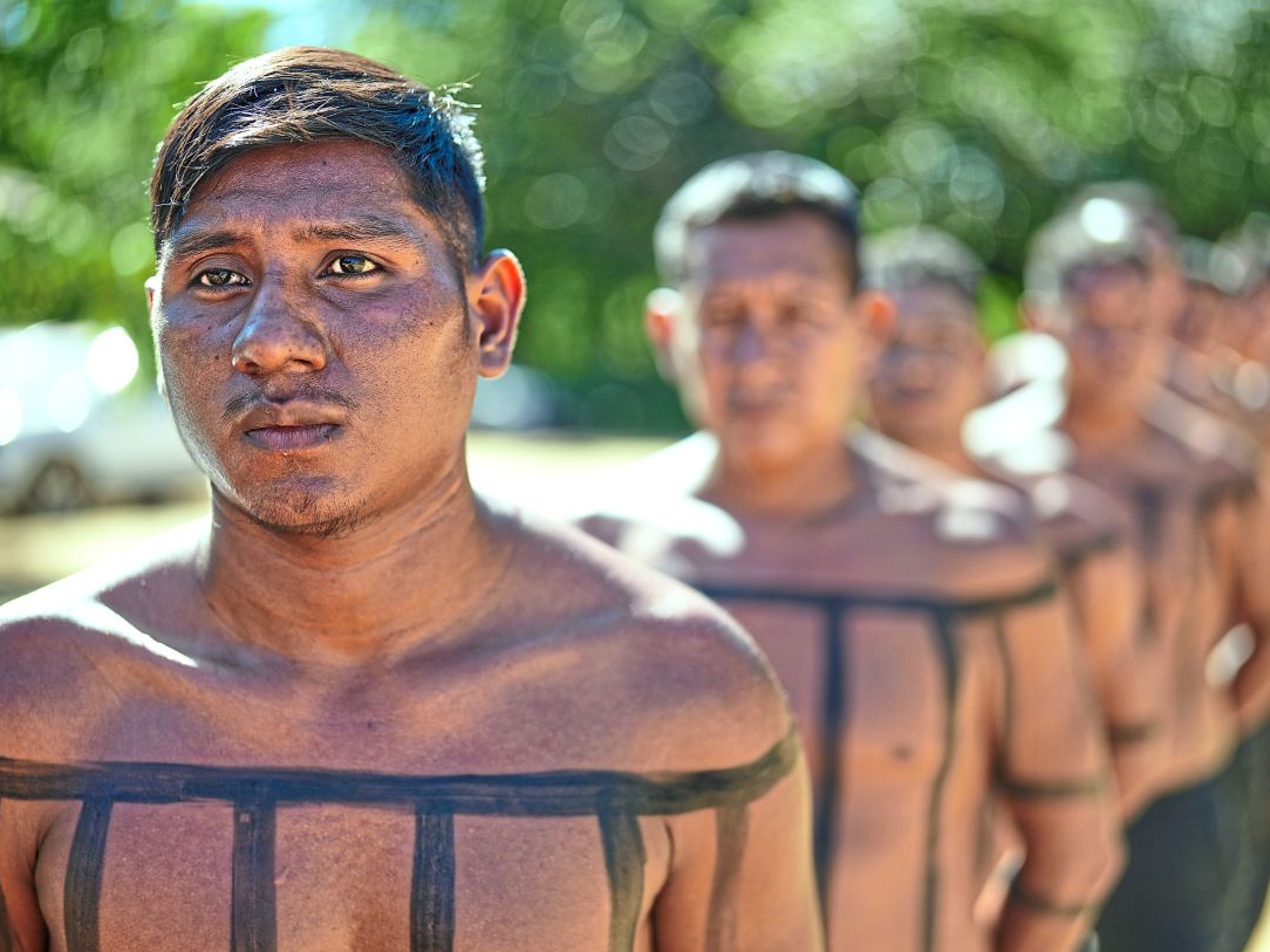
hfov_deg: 34.9
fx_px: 2018
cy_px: 482
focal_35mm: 55
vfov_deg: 26.6
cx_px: 681
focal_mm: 50
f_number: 1.4
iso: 100
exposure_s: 1/1250
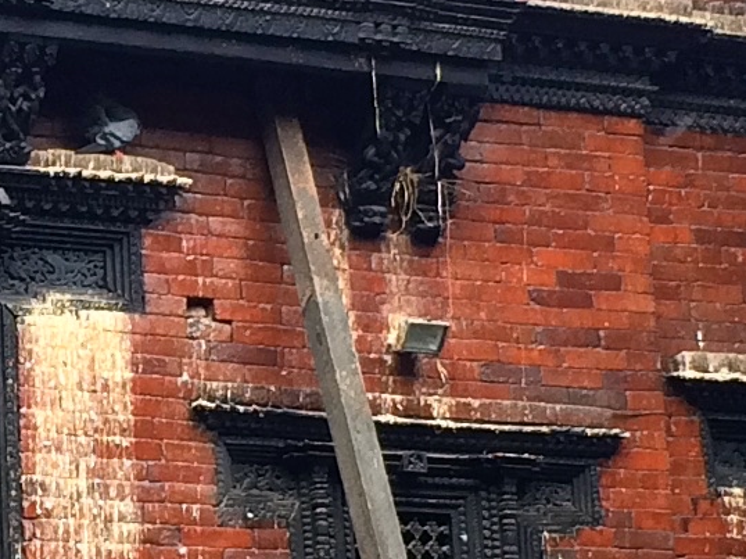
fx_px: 3791
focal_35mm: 176
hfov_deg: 11.2
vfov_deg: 8.4
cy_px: 337
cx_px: 65
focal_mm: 4.15
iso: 32
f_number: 2.2
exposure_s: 1/110
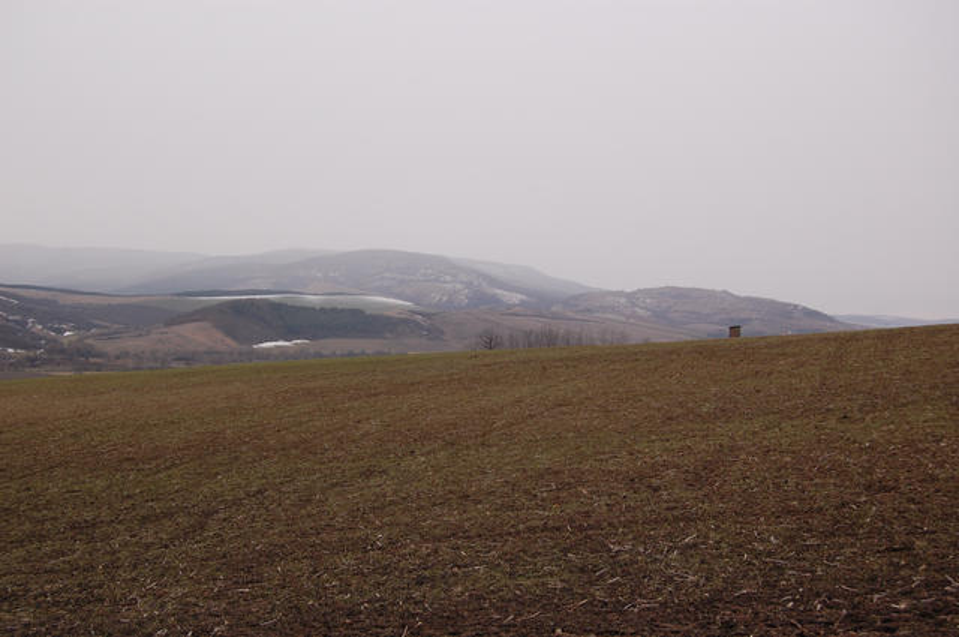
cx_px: 480
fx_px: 1197
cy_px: 318
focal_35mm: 45
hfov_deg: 43.7
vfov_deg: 29.8
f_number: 7.1
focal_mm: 30
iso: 400
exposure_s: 1/200
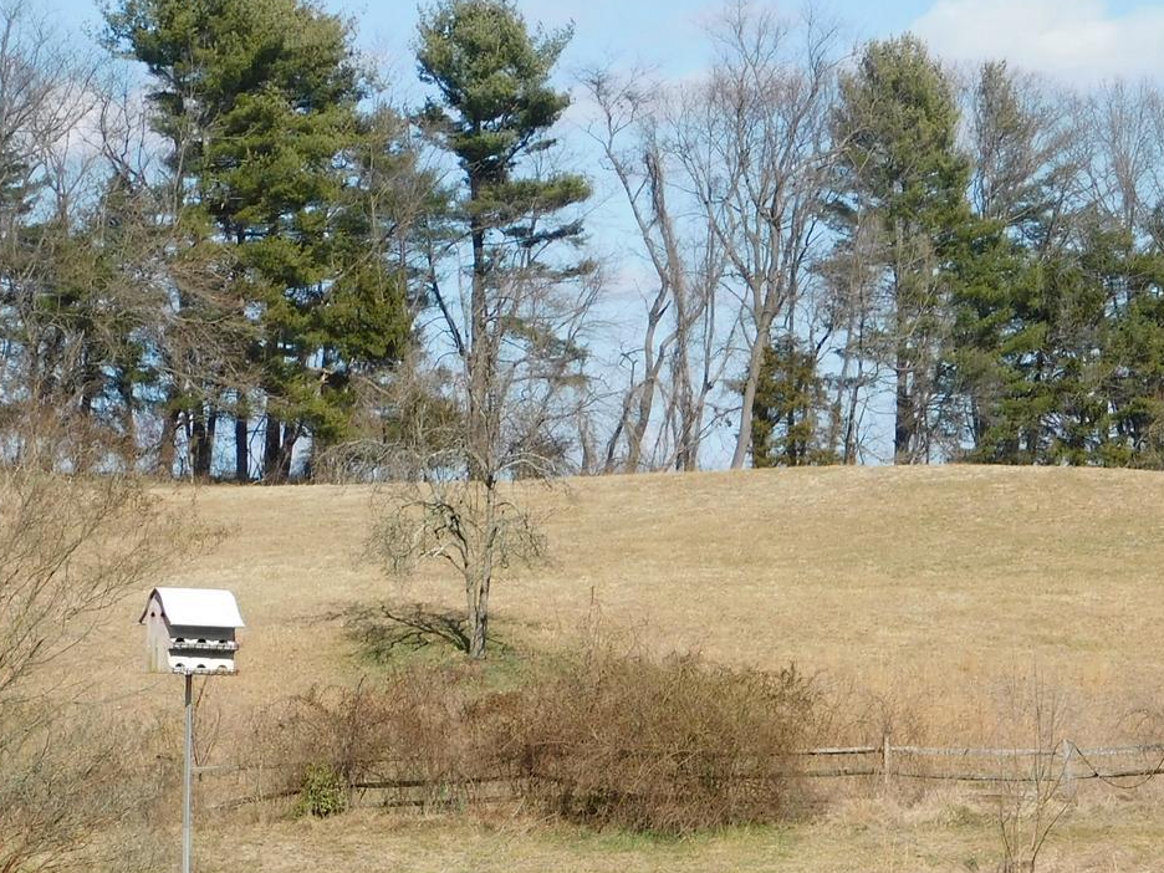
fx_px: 5885
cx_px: 540
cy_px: 924
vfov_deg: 8.4
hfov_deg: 11.3
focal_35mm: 175
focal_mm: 14.2
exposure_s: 1/800
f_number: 4.4
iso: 125
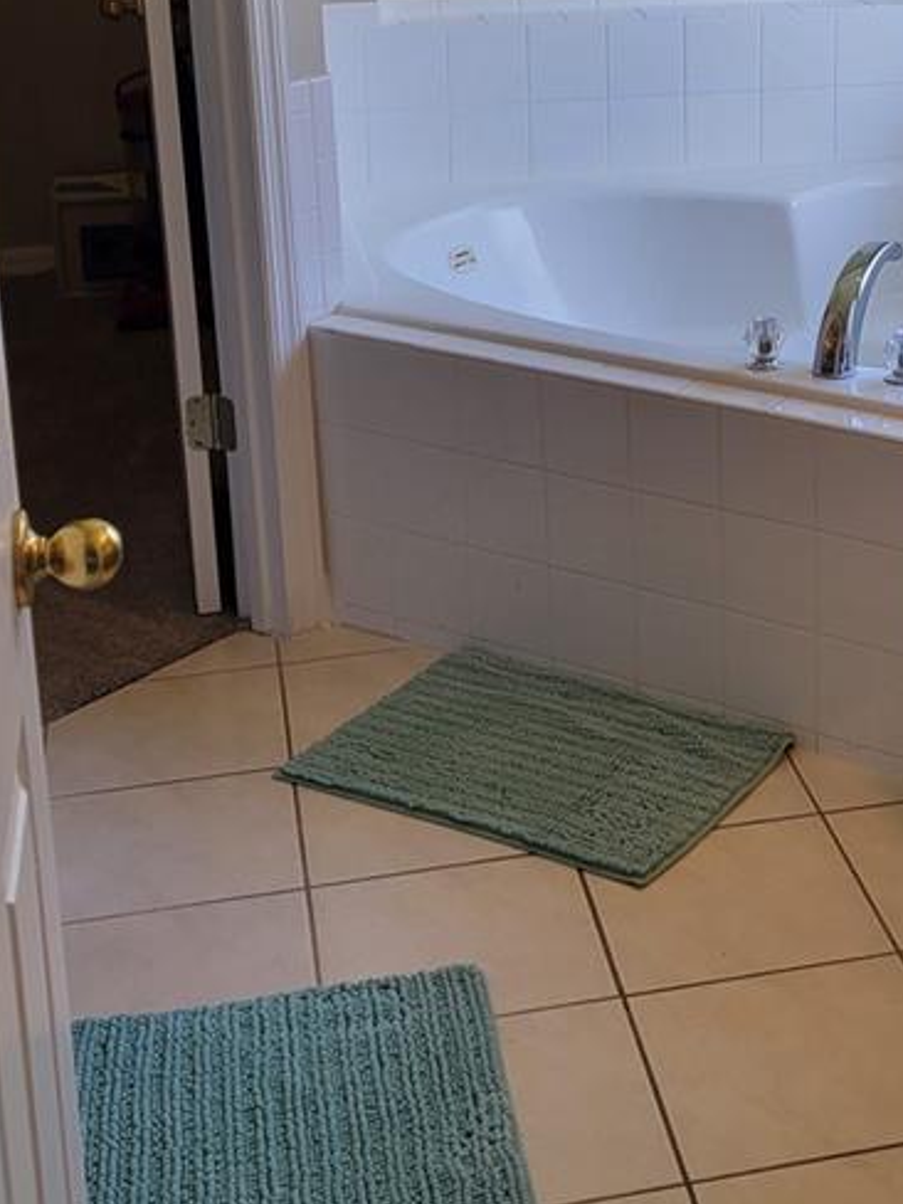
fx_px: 2226
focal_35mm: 64
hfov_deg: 22.5
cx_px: 770
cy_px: 281
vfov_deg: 29.7
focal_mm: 5.4
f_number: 1.8
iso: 40
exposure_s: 1/125
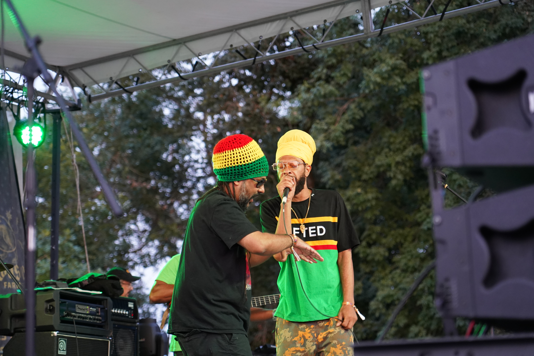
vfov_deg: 13.0
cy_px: 178
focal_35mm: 105
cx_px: 267
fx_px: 1557
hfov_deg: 19.5
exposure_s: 1/160
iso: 3200
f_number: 4
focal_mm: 105
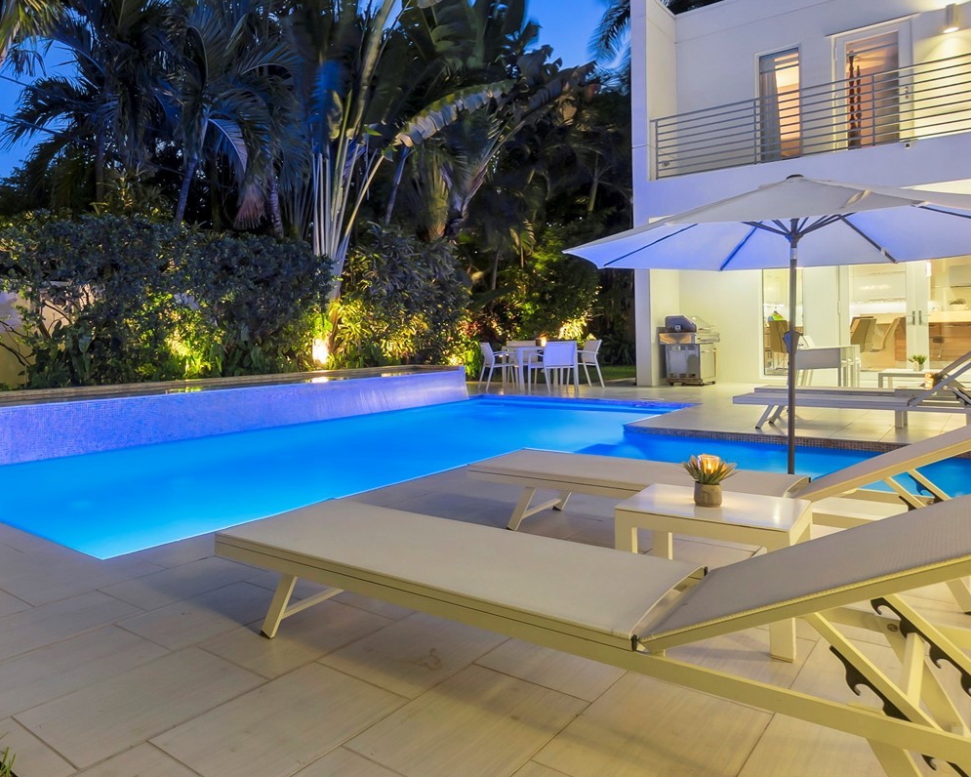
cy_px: 336
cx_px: 174
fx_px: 690
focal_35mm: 24
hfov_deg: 63.3
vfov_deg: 58.6
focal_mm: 10
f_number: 8
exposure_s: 1
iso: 200
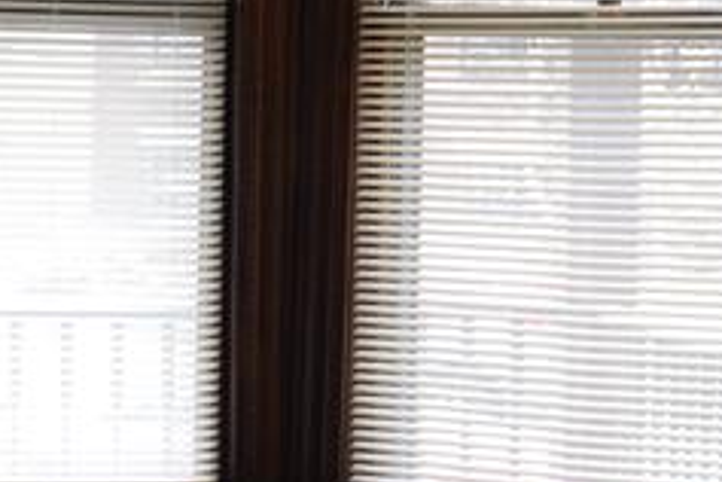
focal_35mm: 168
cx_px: 329
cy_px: 244
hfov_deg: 12.2
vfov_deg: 8.2
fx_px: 3369
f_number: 4.2
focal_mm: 26
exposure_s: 1/60
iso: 1000
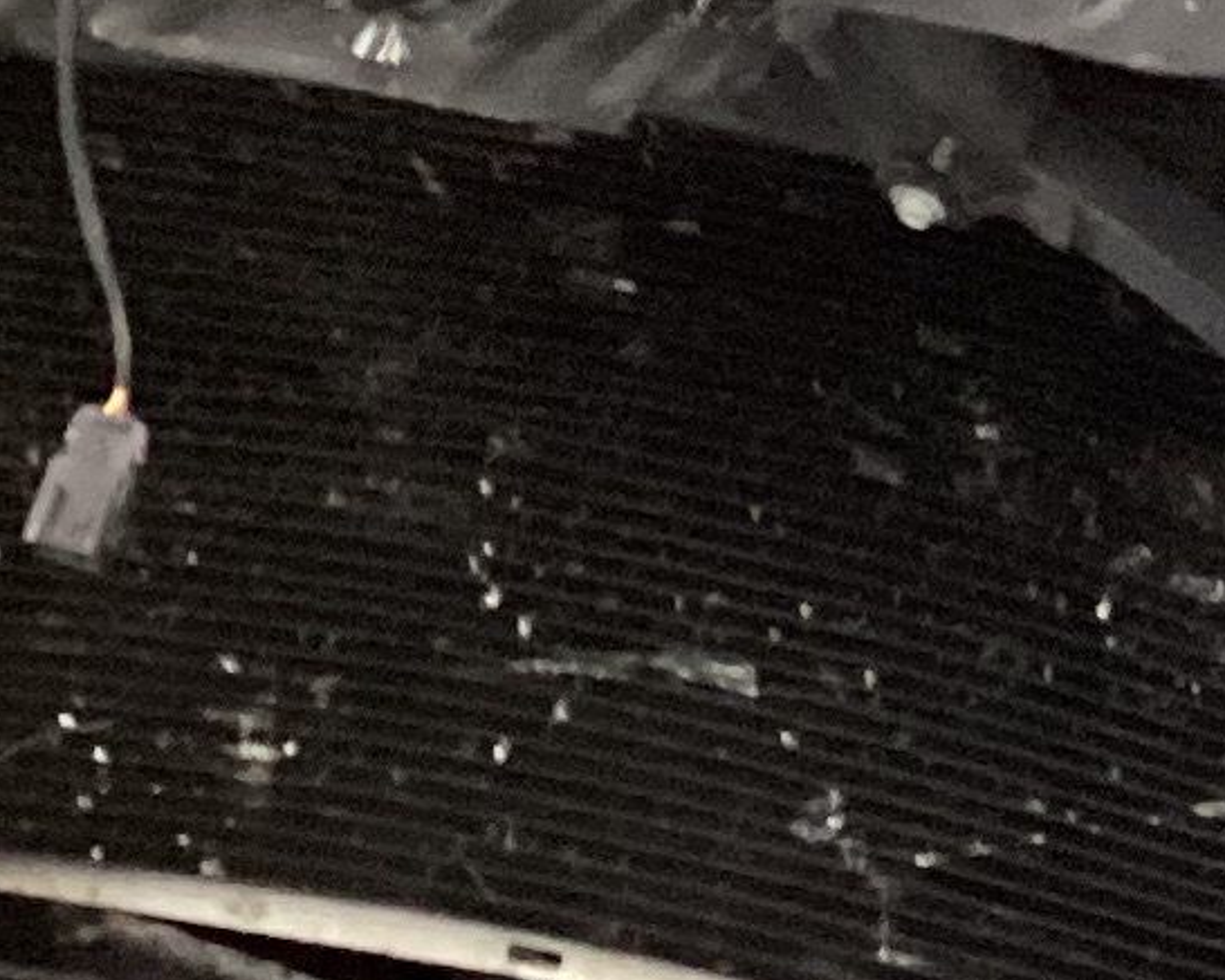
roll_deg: +0.6
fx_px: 6563
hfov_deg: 10.3
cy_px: 655
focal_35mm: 181
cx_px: 1849
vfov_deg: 8.5
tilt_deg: -23.3
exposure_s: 1/25
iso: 400
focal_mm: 3.3
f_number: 2.4
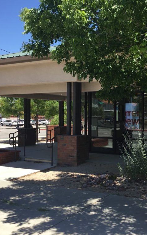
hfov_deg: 29.1
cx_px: 94
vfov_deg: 45.3
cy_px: 118
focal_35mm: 44
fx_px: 282
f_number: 2.4
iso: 25
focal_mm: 3.3
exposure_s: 1/641
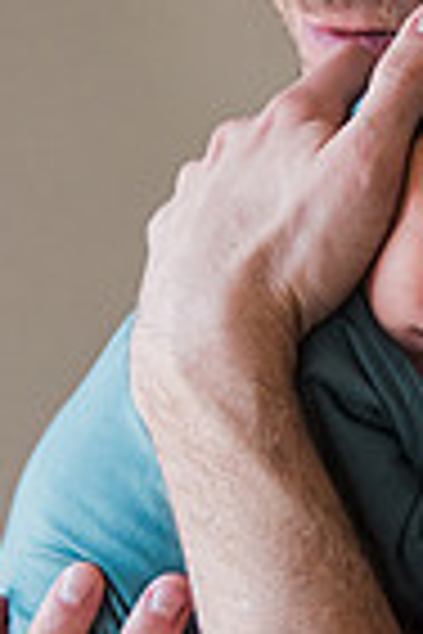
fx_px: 2132
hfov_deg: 11.2
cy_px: 319
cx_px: 414
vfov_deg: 16.9
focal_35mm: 121
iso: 1000
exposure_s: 1/640
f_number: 4.2
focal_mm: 38
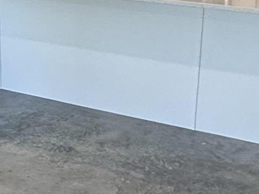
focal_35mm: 90
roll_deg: +3.1
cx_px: 34
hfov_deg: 21.4
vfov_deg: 16.4
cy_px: 90
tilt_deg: -18.8
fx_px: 673
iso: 160
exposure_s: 1/120
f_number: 2.2
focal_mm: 2.22
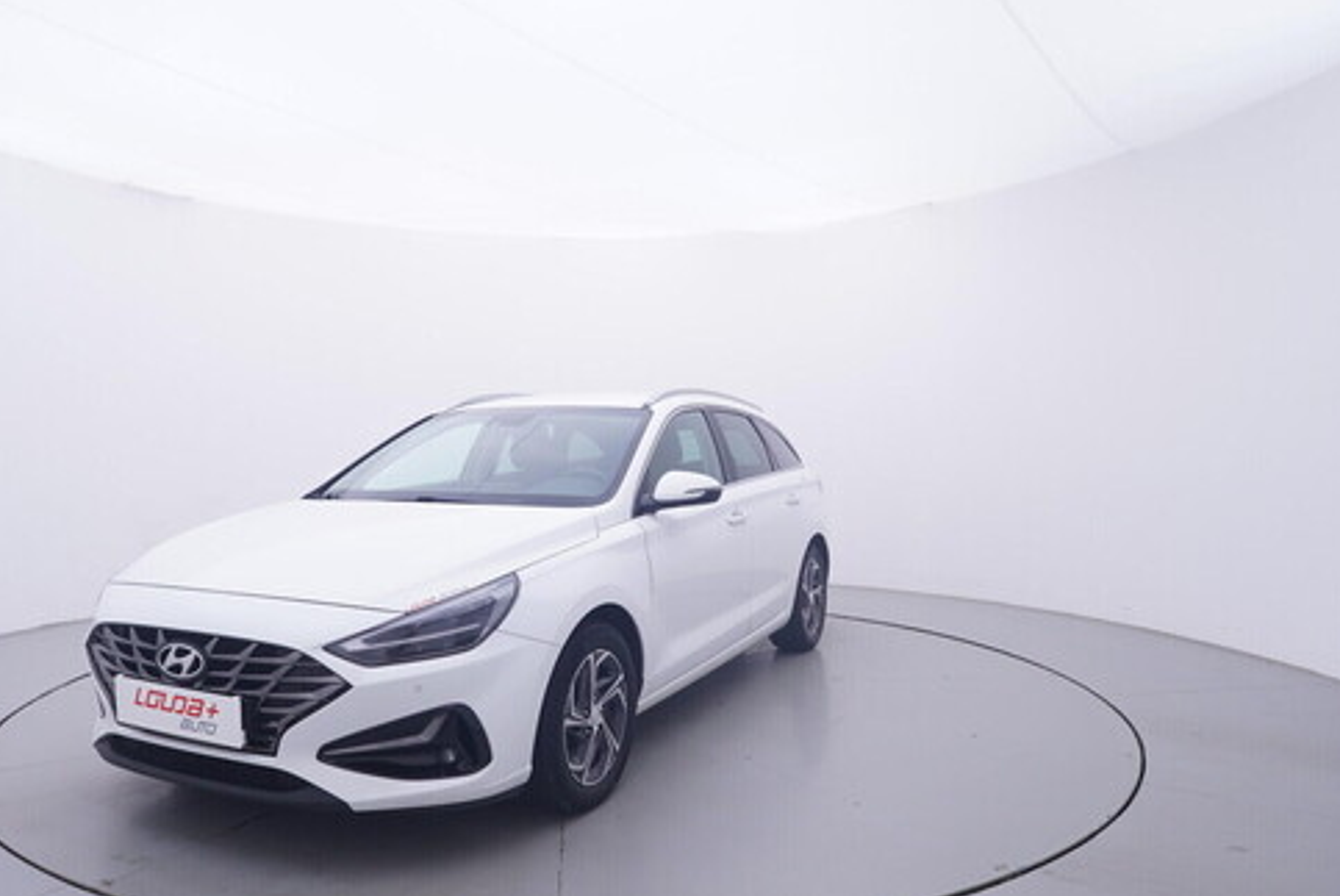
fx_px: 953
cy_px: 492
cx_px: 606
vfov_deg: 50.3
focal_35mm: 26
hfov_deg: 70.1
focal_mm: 15
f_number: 5
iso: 200
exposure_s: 1/80
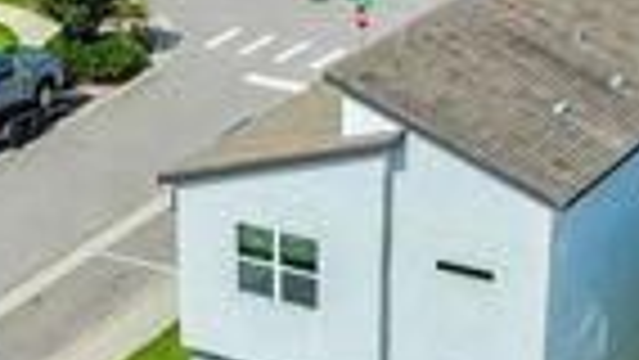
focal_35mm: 114
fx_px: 1932
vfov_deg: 10.6
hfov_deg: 18.8
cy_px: 362
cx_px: 295
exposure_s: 1/640
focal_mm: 8.38
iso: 130
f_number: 2.8
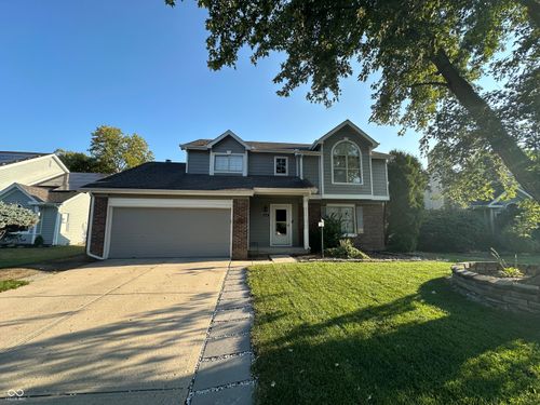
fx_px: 218
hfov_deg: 102.1
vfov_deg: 85.7
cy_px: 202
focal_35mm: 14
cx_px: 270
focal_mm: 2.22
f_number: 2.2
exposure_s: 1/553
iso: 40
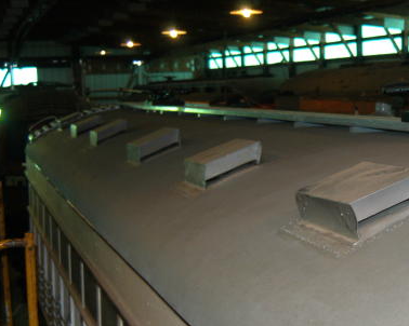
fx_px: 883
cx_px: 373
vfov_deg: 20.9
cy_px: 199
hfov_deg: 25.2
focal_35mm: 73
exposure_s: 1/60
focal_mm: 28
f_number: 3.5
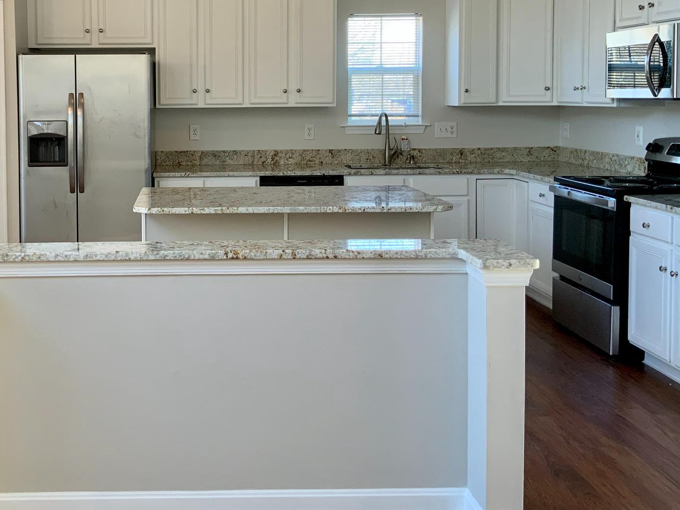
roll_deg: +0.5
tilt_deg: -2.4
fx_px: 845
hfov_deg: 42.9
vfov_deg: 33.1
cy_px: 141
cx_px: 200
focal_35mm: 43
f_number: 1.8
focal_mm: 3
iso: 40
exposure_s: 1/60
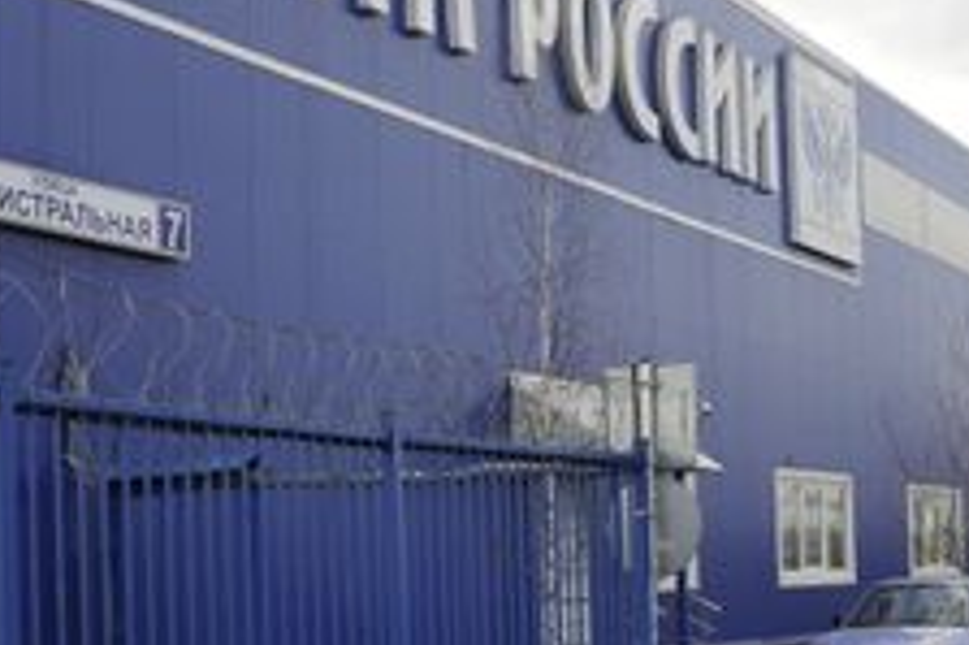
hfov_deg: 26.3
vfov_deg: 18.1
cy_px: 424
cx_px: 822
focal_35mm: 75
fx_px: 2017
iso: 200
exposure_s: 1/640
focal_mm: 24
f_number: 4
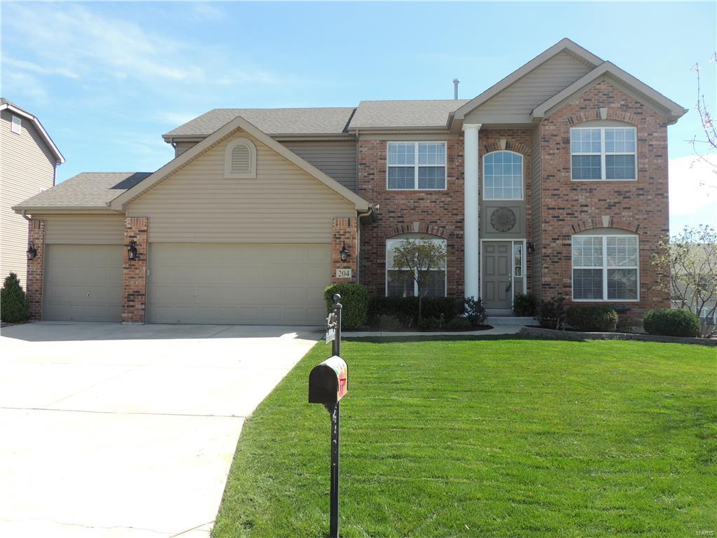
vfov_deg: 49.7
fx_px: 580
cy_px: 269
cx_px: 358
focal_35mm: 28
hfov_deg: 63.4
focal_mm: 4.9
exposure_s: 1/640
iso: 100
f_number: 3.1
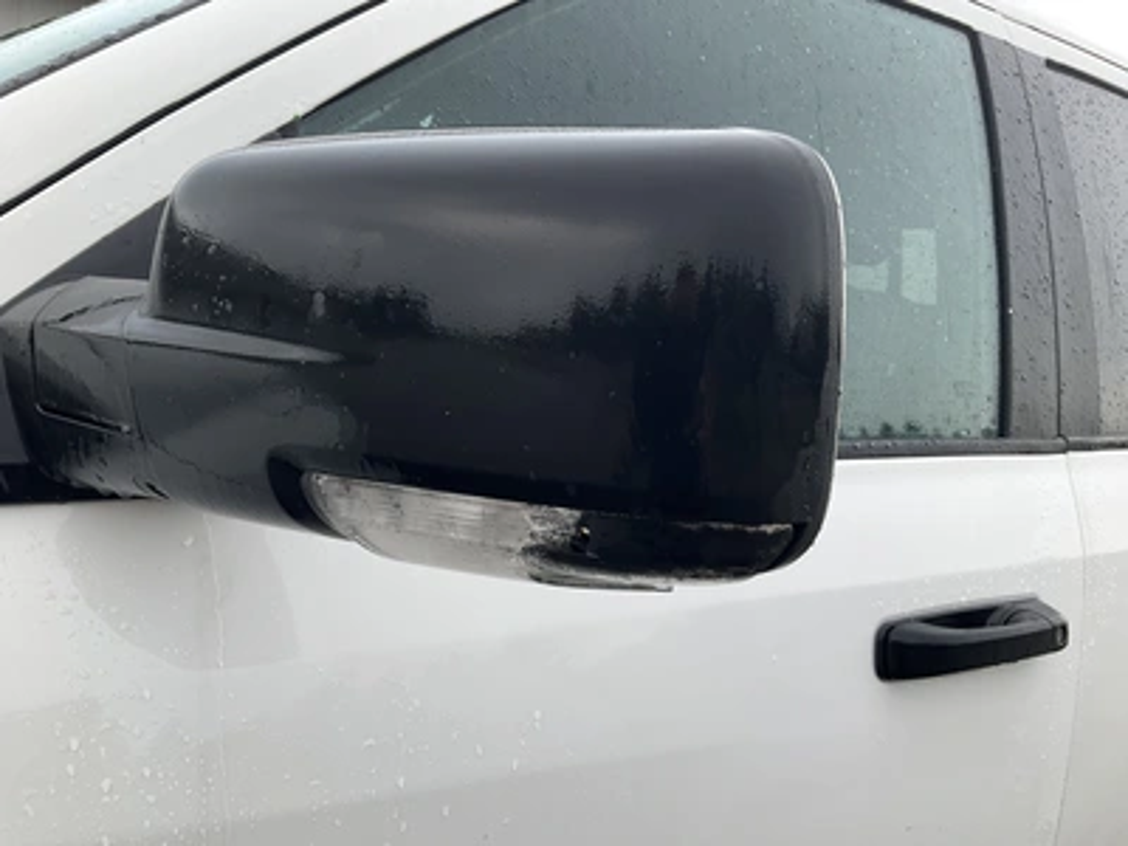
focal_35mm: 29
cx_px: 564
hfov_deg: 61.7
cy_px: 423
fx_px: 945
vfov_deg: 48.2
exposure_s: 1/122
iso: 20
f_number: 1.8
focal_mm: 3
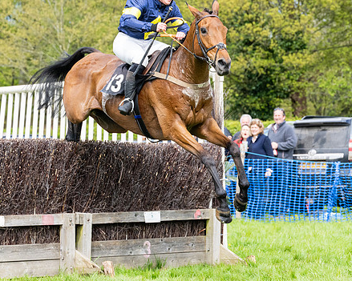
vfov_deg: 8.2
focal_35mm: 189
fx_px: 1969
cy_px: 84
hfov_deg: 10.2
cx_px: 156
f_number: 4
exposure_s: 1/2500
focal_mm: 76
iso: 640
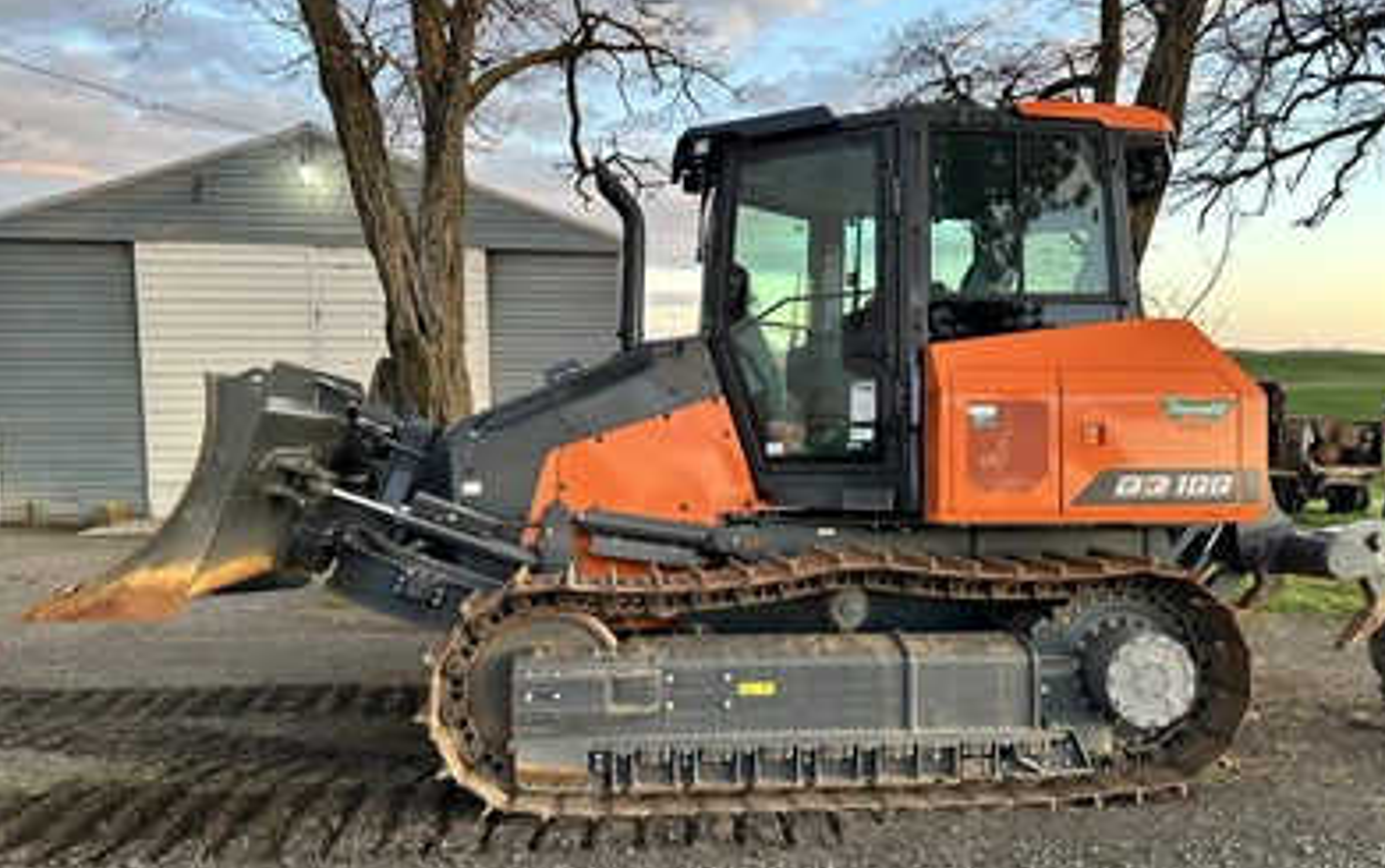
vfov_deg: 47.6
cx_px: 701
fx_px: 982
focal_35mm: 26
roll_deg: +0.9
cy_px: 464
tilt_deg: -7.0
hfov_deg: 70.4
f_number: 1.78
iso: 100
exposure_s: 1/121
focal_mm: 6.86
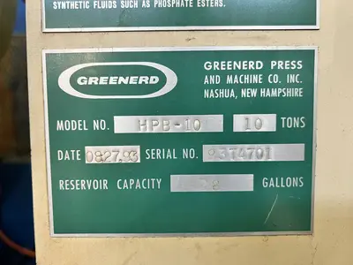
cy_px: 132
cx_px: 176
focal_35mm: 26
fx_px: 265
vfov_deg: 53.1
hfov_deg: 67.3
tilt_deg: -6.4
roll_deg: -1.4
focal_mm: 5.7
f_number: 1.5
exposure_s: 1/60
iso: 125
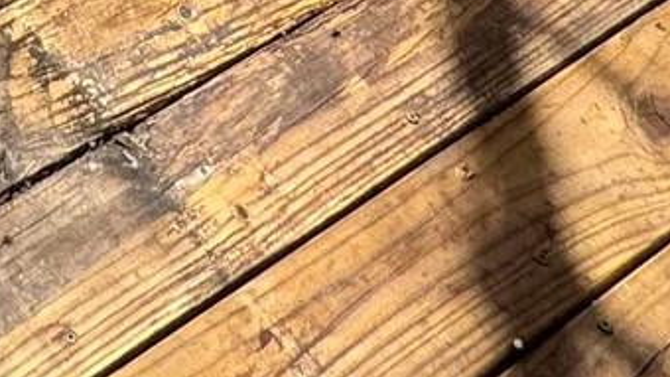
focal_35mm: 92
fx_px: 1634
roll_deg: +0.6
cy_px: -758
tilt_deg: -31.3
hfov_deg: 19.7
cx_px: -367
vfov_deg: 9.9
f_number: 2.2
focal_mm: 2.22
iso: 50
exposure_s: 1/1567
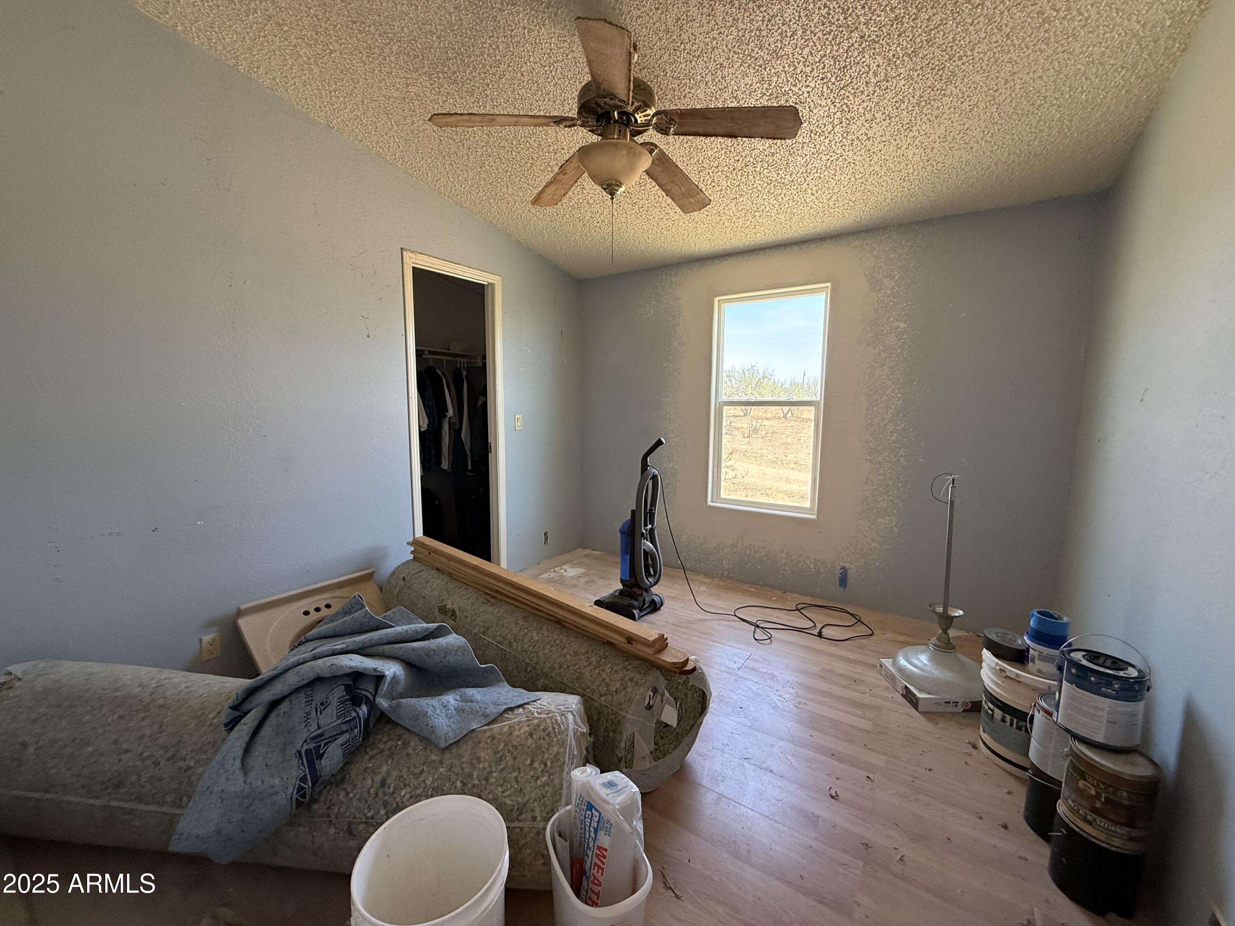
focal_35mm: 14
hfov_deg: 102.1
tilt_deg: -7.1
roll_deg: -0.3
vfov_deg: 85.7
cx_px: 618
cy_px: 463
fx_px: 499
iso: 160
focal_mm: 2.22
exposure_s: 1/99
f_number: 2.2
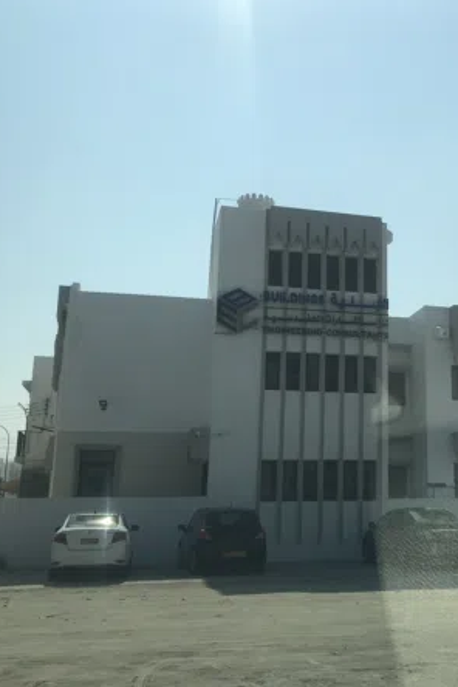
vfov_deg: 46.4
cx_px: 398
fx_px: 801
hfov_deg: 30.7
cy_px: 340
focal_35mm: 42
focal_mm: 3.99
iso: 20
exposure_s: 1/5988
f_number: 1.8
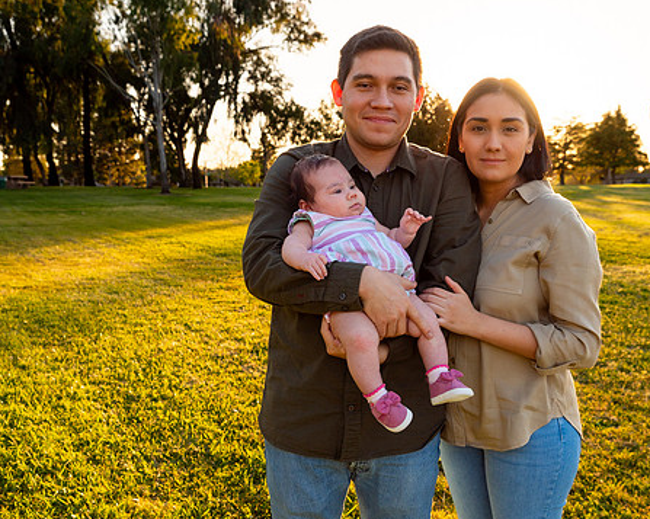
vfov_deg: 38.2
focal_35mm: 39
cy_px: 275
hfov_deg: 46.7
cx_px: 375
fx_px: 750
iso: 64
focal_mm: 32
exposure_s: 1/320
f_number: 6.3
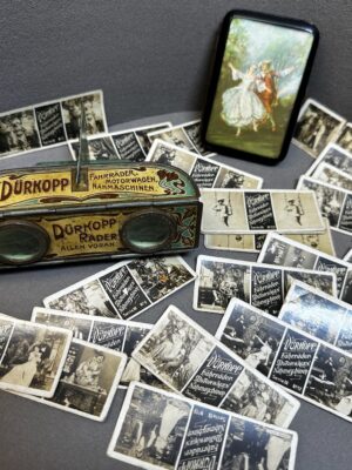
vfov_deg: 71.6
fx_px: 325
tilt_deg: -53.0
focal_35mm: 24
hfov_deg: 56.8
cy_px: 235
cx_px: 176
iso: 64
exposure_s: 1/154
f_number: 1.78
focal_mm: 6.86
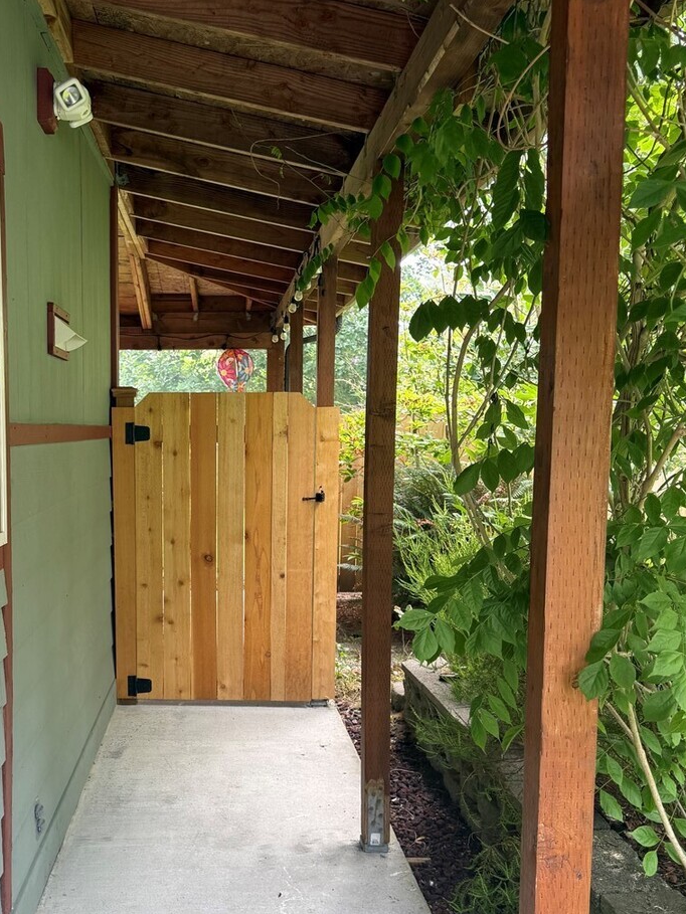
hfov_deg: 37.2
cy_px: 562
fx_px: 1004
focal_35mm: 38
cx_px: 210
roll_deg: -0.6
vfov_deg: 48.6
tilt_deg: -7.5
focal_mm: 6.76
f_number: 1.78
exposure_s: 1/121
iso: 64
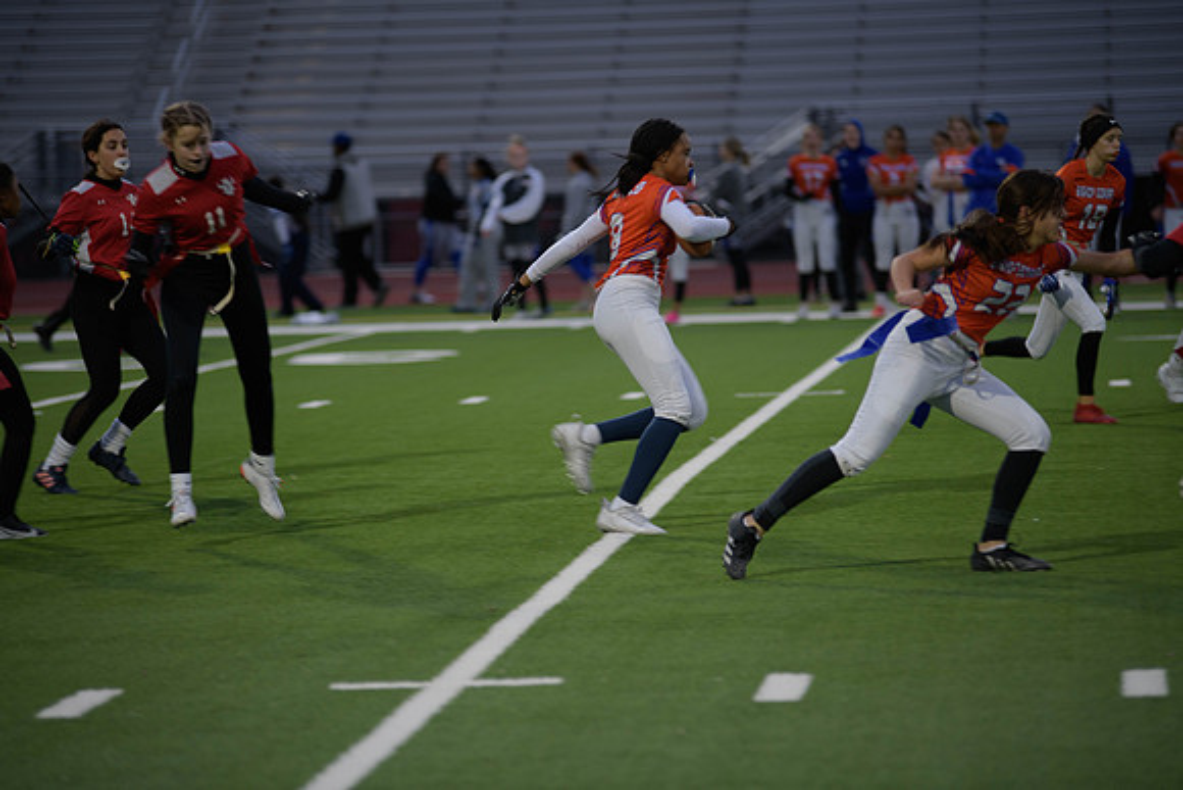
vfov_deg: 8.3
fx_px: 5423
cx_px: 592
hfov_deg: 12.4
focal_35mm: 165
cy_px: 395
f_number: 2.8
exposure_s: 1/200
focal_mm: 165
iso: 250
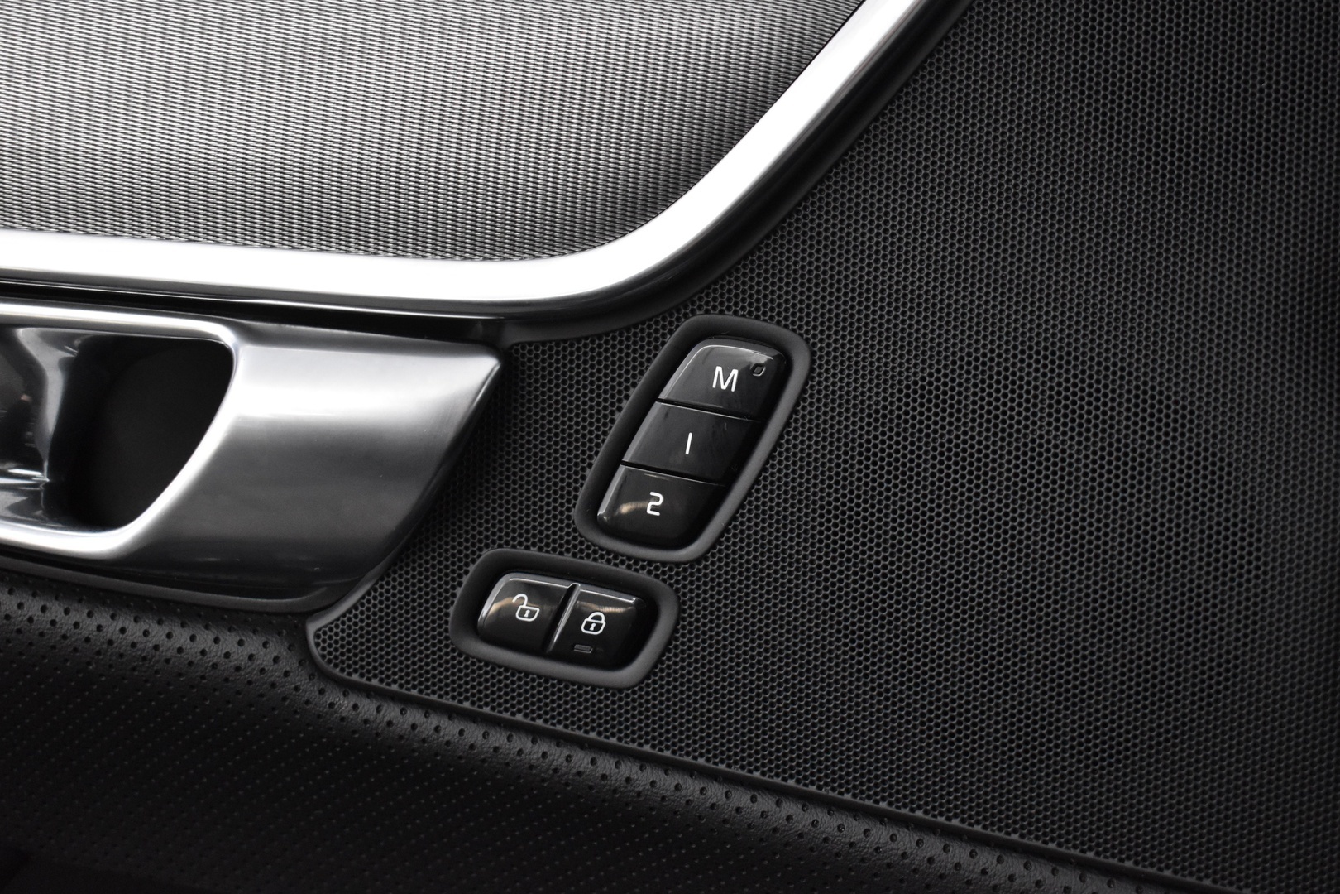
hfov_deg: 38.9
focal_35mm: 51
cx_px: 670
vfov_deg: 26.5
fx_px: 1898
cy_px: 447
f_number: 4.5
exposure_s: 1/50
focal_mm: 34
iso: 3200
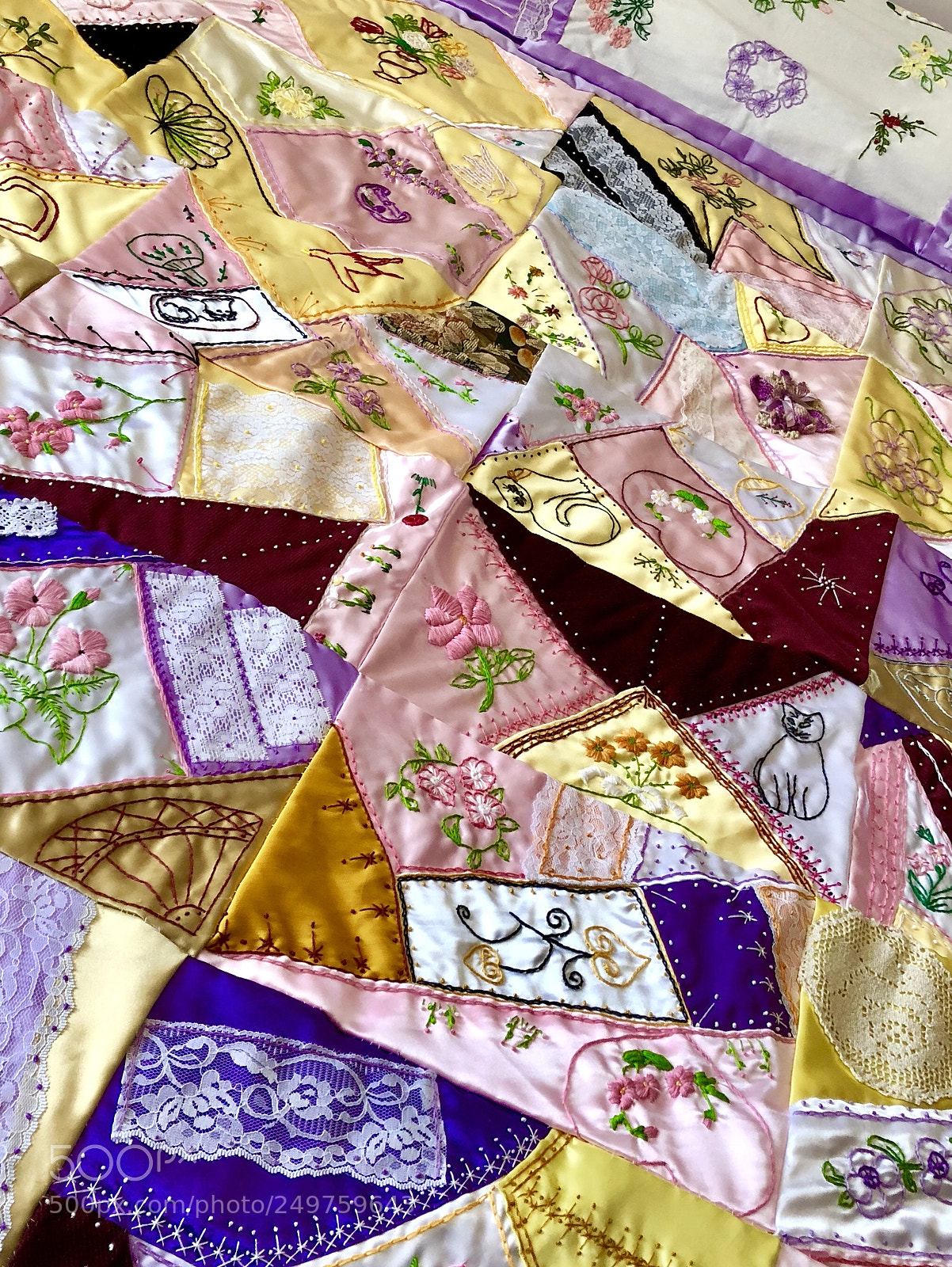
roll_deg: -2.0
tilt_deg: -39.3
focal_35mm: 28
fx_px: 1026
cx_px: 476
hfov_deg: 49.8
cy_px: 634
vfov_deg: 63.4
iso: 40
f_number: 1.8
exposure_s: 1/24
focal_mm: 4
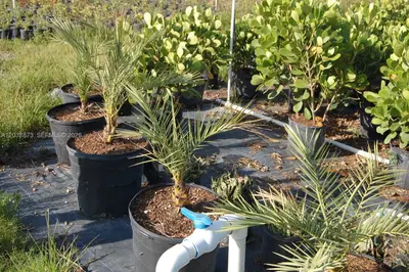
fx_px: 511
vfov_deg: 29.8
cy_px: 136
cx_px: 204
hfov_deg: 43.6
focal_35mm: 45
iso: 200
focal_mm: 30
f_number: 7.1
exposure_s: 1/200
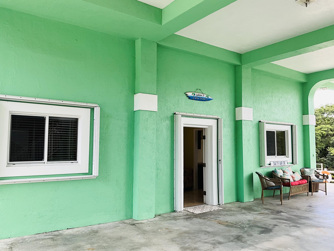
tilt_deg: +3.8
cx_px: 167
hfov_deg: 61.7
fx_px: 280
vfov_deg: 48.2
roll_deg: -0.5
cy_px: 126
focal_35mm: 29
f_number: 1.8
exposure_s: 1/147
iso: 20
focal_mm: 3
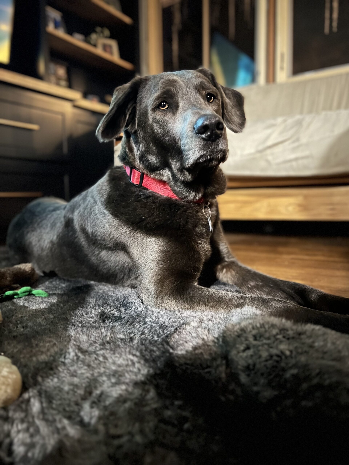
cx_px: 174
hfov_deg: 53.1
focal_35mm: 26
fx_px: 350
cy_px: 232
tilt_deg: -5.2
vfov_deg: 67.3
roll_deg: +1.4
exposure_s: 1/5
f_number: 1.5
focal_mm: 5.7
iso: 1000
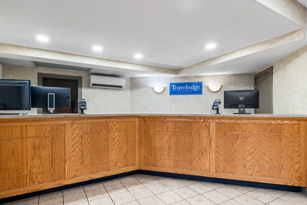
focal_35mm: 16
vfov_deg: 72.1
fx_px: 141
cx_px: 154
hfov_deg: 95.0
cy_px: 102
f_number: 8
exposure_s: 1/3
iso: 400
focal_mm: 11
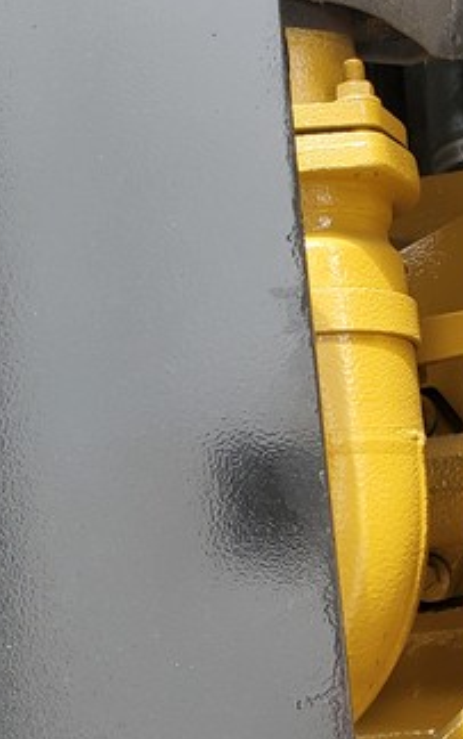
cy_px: 666
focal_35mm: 87
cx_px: 566
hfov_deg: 14.5
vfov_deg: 23.2
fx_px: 1753
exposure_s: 1/120
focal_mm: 4.3
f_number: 2.4
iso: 80
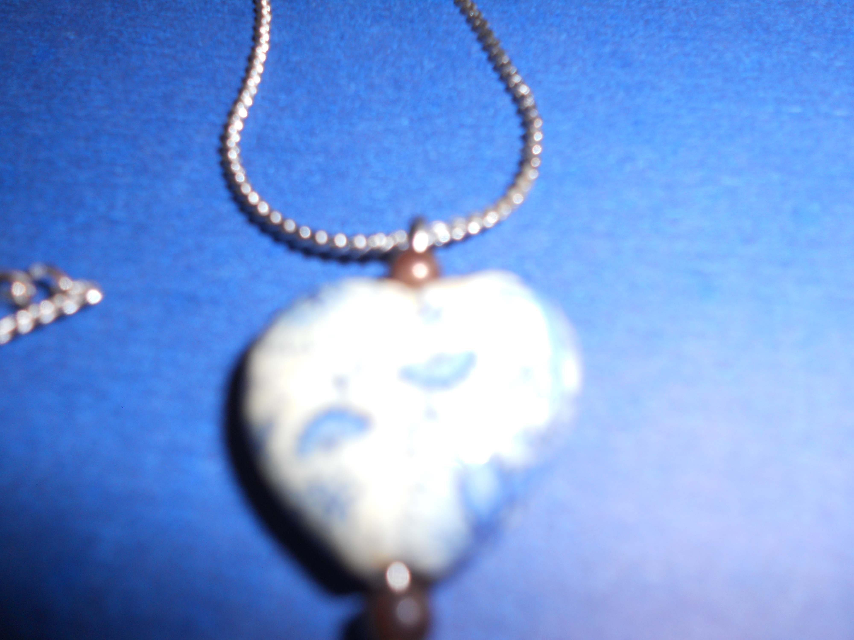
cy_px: 320
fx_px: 789
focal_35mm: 32
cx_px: 427
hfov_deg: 56.8
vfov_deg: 44.2
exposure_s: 1/30
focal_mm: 5.8
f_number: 8.8
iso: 80
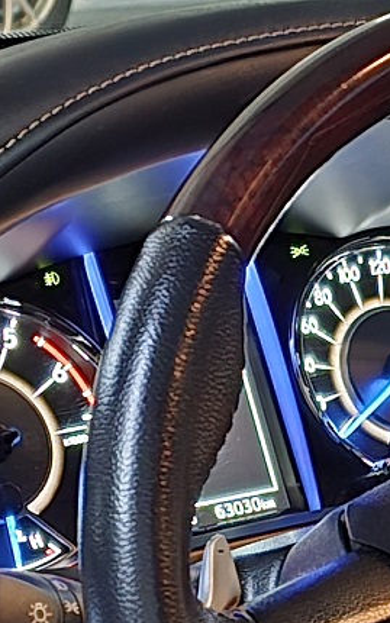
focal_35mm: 136
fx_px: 2311
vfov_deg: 14.8
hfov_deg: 9.2
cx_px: 731
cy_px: 771
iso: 2500
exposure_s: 1/24
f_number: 1.7
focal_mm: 6.3
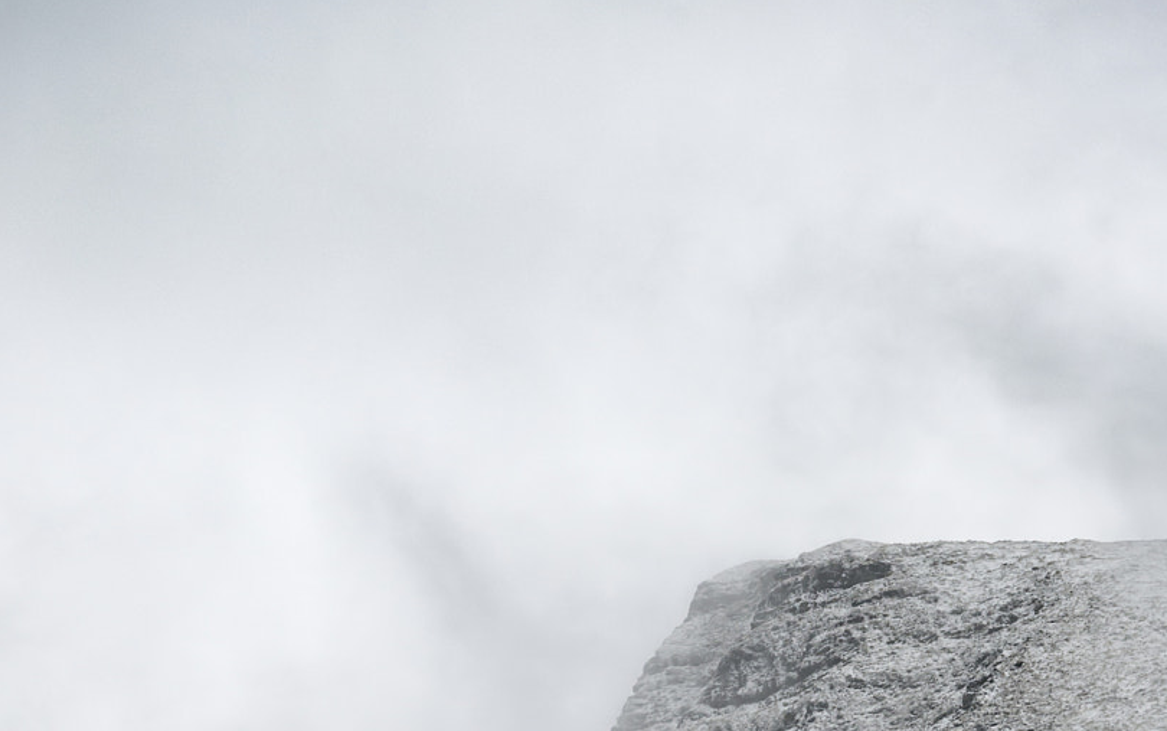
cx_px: 462
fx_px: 6968
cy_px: 1296
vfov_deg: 5.9
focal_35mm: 219
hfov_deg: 9.6
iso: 1000
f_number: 8
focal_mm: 85
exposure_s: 1/60
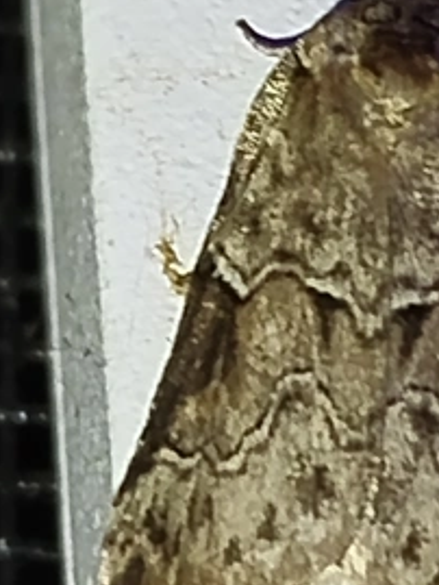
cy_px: 250
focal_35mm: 302
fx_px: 5103
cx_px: 430
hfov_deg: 4.9
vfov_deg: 6.6
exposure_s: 1/50
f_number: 1.7
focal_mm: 5.31
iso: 80
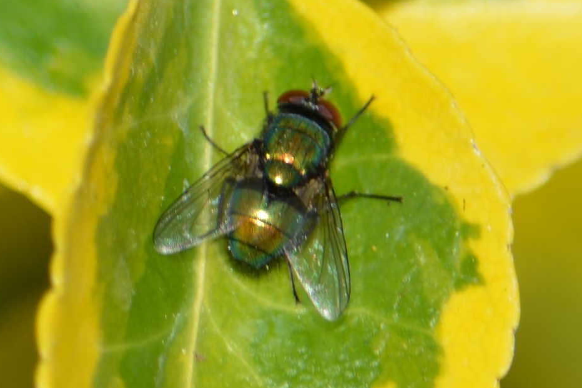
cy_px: 198
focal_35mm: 463
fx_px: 7487
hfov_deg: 4.5
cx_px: 291
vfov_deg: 3.0
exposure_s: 1/320
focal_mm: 300
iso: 100
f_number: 8
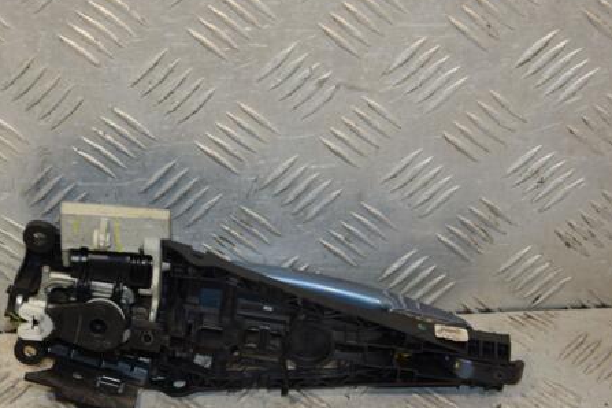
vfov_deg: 15.1
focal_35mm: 91
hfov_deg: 22.4
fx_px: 1541
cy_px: 255
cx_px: 253
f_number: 5.6
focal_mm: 45
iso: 800
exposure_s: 1/200
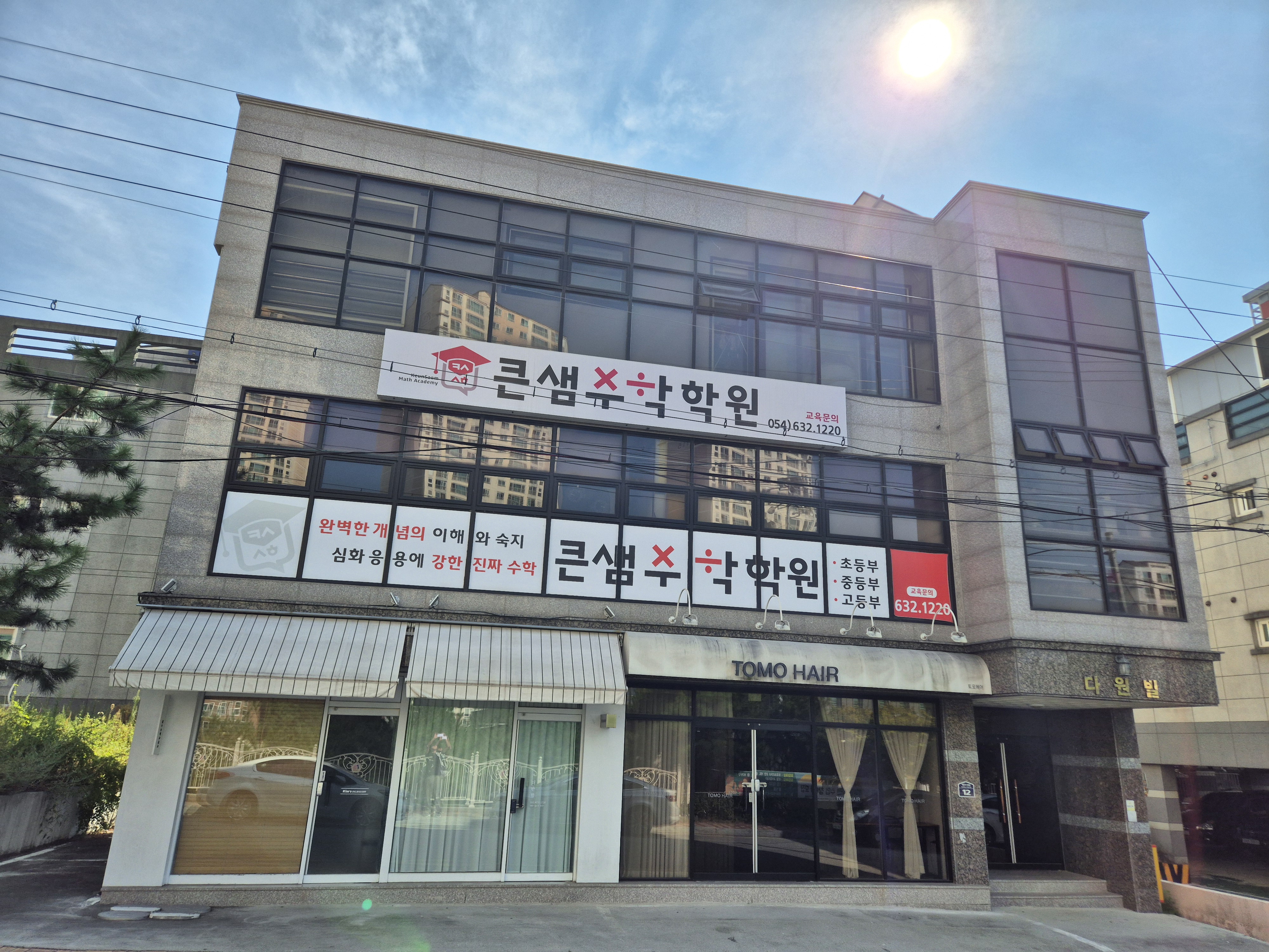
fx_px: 843
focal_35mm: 23
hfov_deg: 73.9
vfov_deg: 58.9
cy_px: 476
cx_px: 634
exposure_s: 1/4128
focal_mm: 5.4
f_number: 1.8
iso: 25
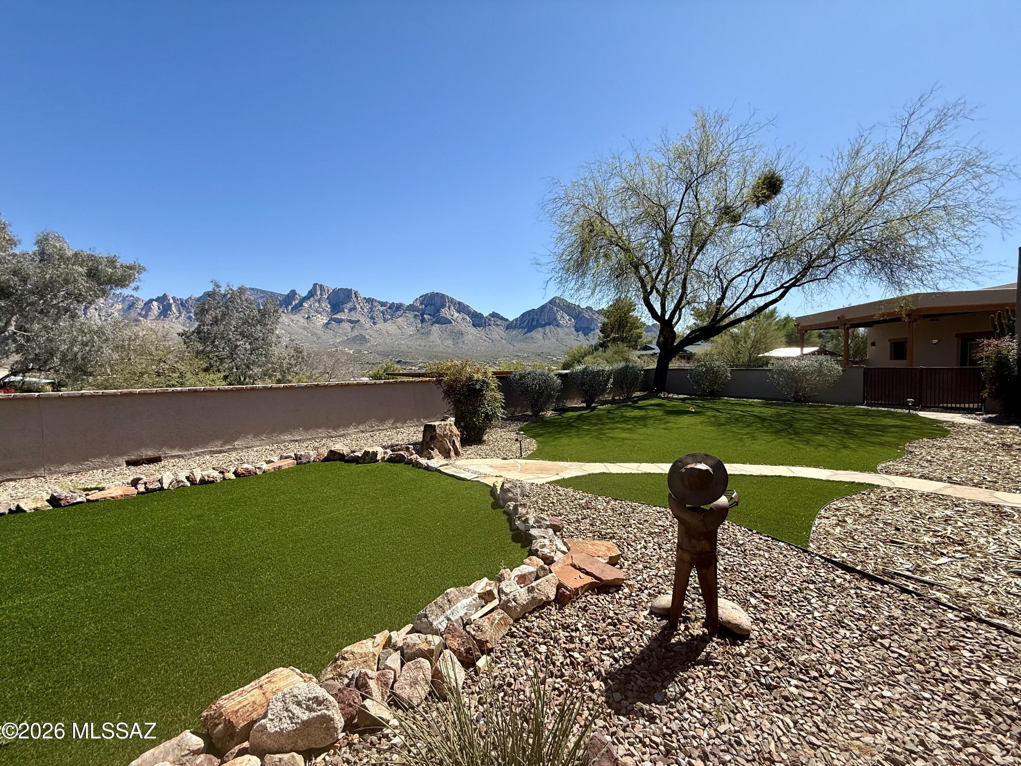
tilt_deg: -2.5
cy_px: 383
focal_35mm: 14
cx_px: 510
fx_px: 413
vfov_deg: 85.7
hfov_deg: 102.1
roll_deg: +0.6
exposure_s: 1/1431
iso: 50
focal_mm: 2.22
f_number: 2.2
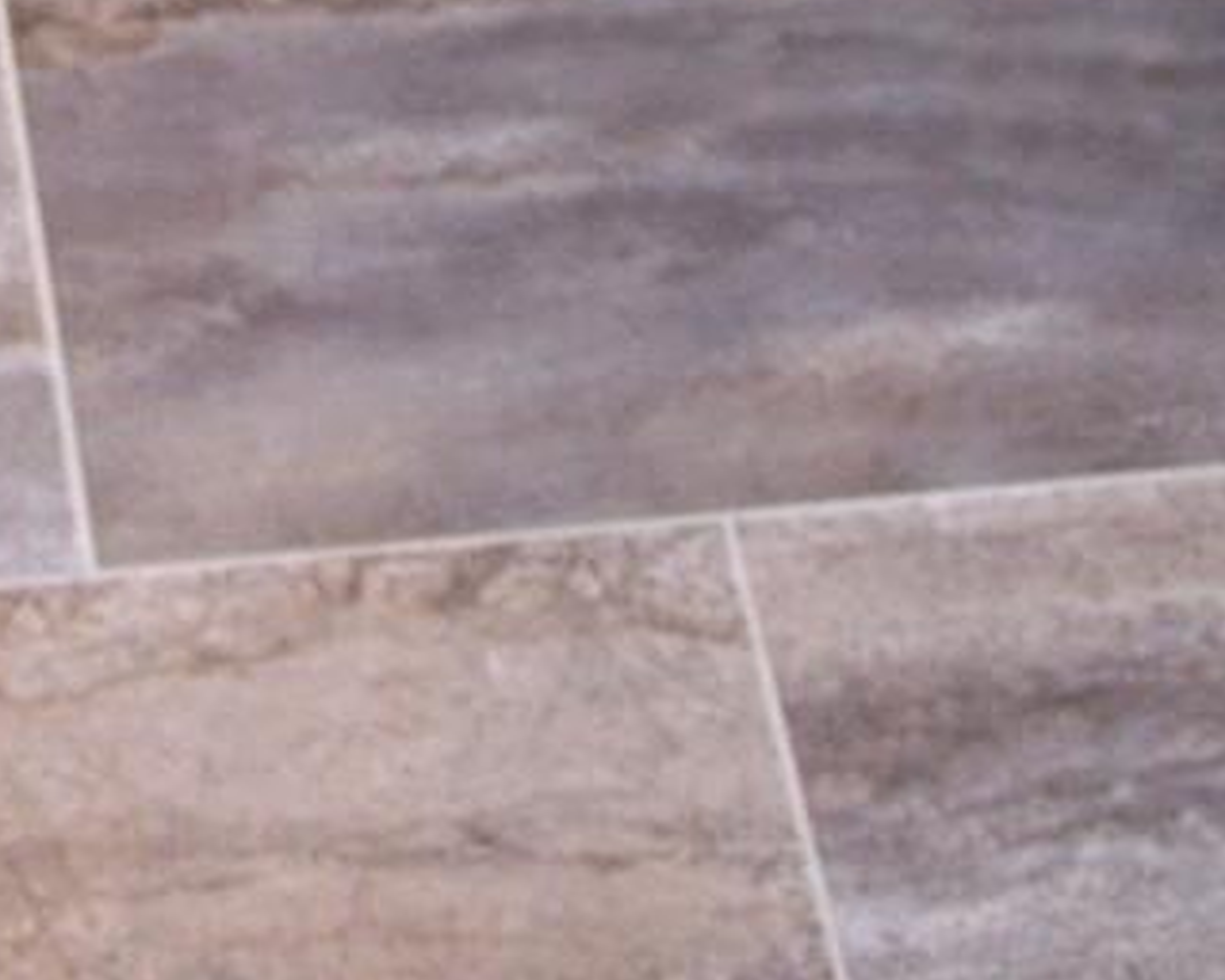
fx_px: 5438
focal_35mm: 150
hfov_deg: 12.7
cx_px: -50
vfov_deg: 10.2
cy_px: -115
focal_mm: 8
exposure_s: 1/60
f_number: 3.2
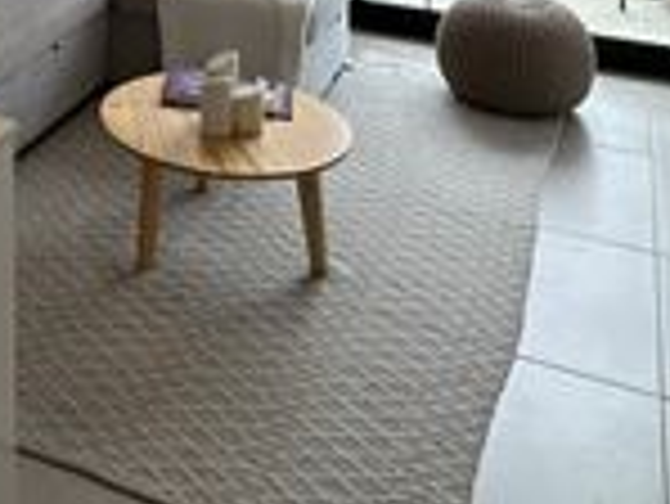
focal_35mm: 60
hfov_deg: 29.1
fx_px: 1162
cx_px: -67
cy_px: -356
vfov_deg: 19.5
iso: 40
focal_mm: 2.22
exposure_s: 1/158
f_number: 2.2
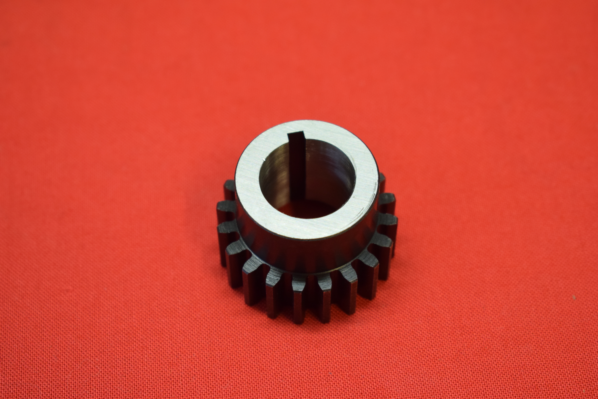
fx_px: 1371
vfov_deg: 16.6
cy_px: 200
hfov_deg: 24.6
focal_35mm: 82
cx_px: 299
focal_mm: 55
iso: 1000
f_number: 5.6
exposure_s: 1/60
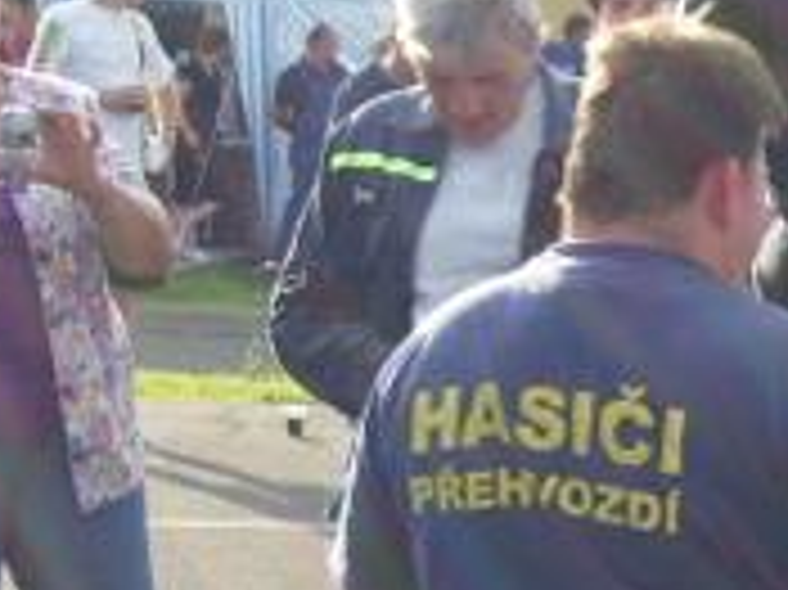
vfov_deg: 8.8
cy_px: 617
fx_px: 3822
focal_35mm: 168
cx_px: 865
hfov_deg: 11.6
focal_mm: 7.6
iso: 80
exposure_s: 1/500
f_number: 3
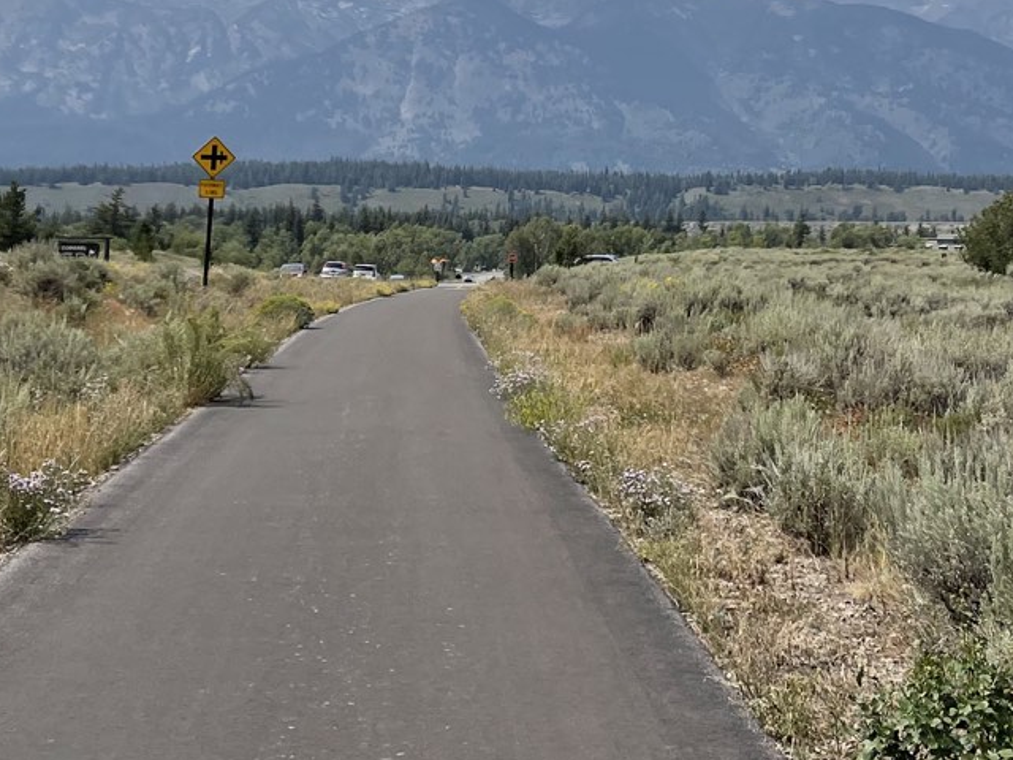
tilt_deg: +8.6
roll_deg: -0.7
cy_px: -3
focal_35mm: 65
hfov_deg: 29.4
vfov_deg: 21.8
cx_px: 746
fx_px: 1902
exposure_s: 1/7937
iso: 32
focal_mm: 5.1
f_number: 1.6
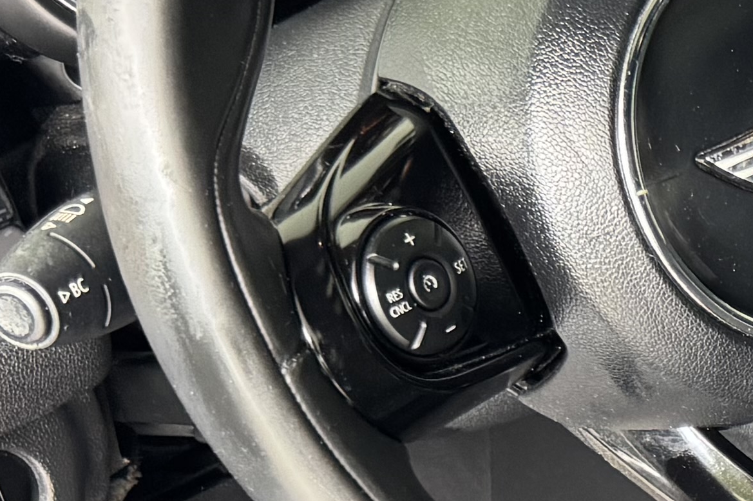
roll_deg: -3.3
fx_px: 2551
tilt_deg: -40.7
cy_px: 599
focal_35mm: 122
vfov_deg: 11.0
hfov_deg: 14.7
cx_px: 1354
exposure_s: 1/60
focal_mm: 6.76
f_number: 1.78
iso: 320
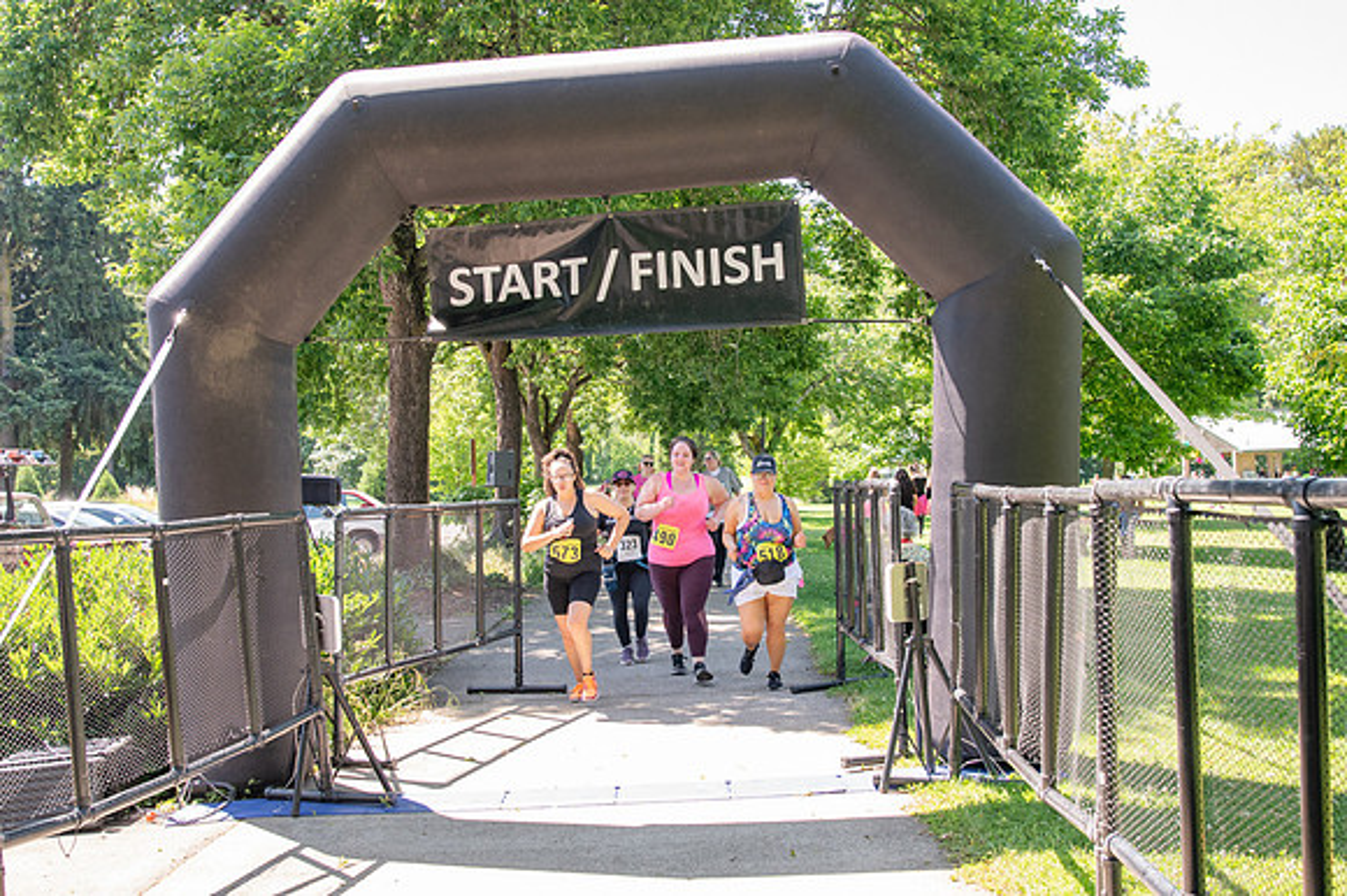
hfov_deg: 53.2
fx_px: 1346
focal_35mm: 36
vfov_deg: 36.8
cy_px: 448
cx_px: 674
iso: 500
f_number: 4
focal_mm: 24
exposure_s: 1/400
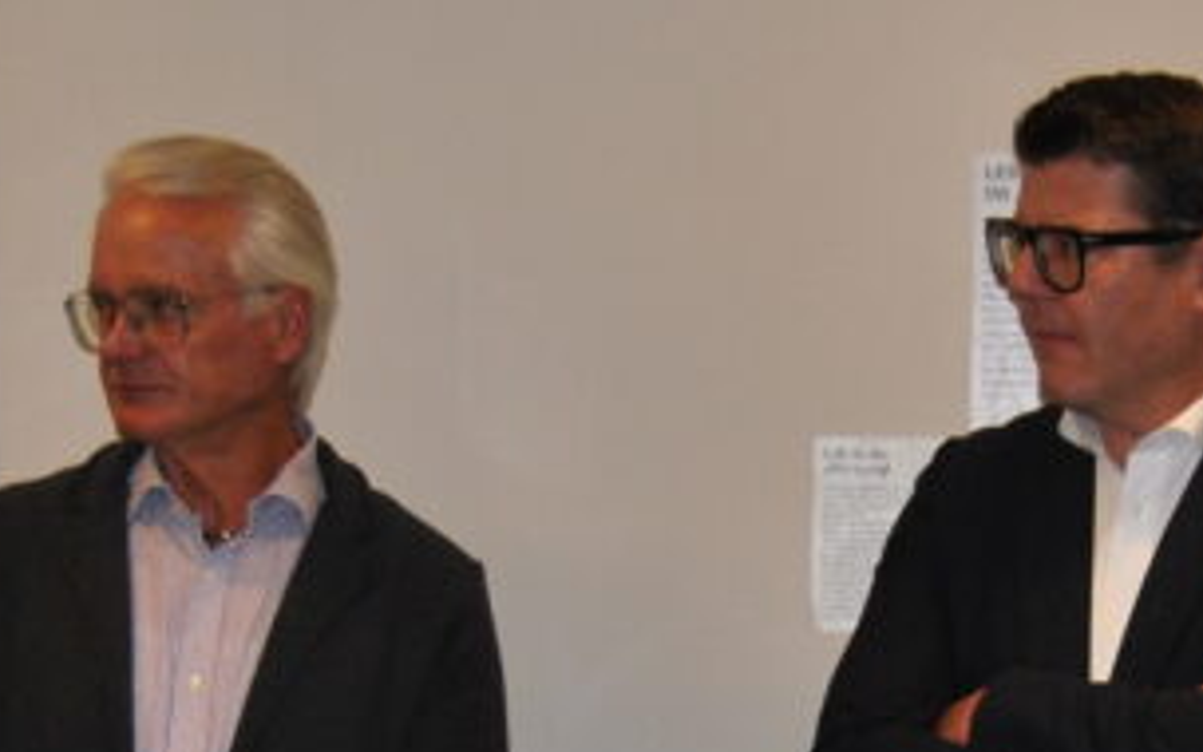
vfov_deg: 7.2
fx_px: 5932
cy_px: 1082
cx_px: 776
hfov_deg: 11.6
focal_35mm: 181
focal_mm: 31
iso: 200
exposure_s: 1/60
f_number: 4.2
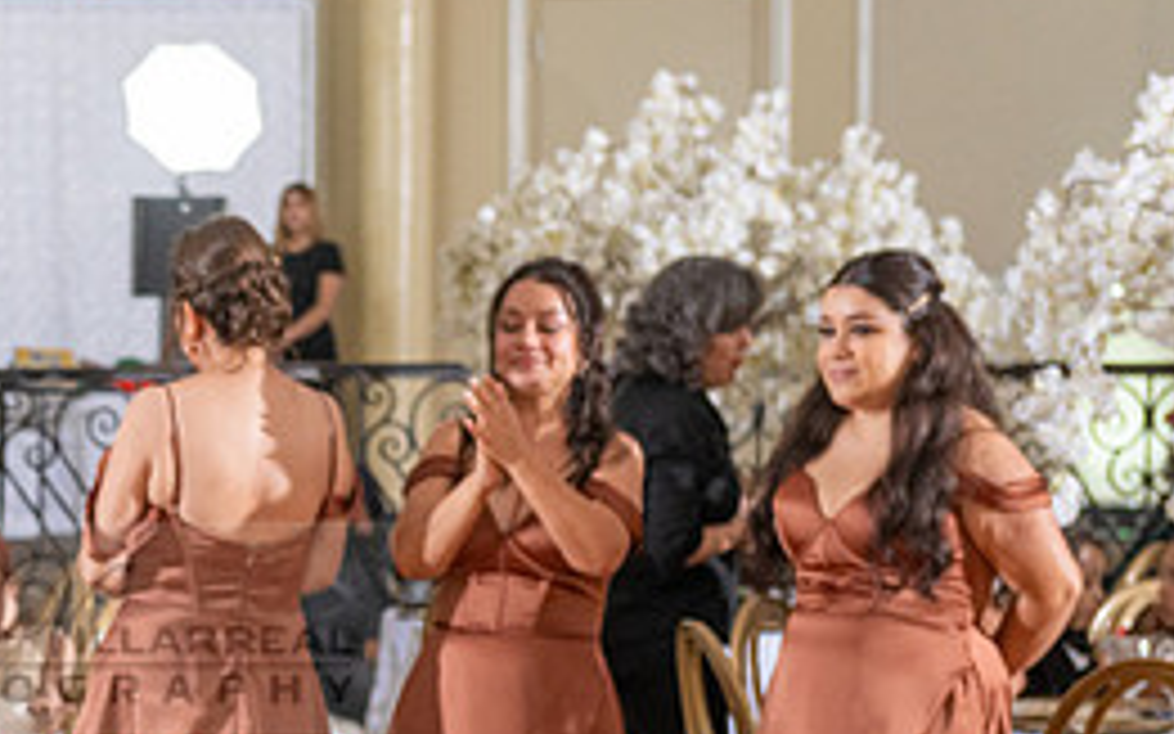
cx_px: -250
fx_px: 4798
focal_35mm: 150
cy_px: 804
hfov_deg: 13.5
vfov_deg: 8.7
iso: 800
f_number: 4
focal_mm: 55
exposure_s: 1/160
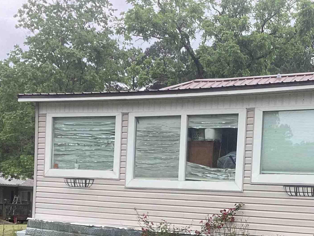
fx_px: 617
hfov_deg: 28.3
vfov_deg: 21.0
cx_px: 225
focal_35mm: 68
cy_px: 225
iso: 25
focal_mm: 3.3
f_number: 2.4
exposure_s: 1/327
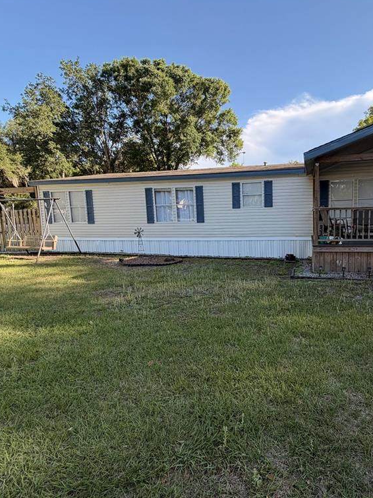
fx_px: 273
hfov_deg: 66.3
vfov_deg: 84.7
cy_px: 245
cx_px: 256
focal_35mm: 19
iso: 64
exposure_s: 1/458
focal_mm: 2.22
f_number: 2.2
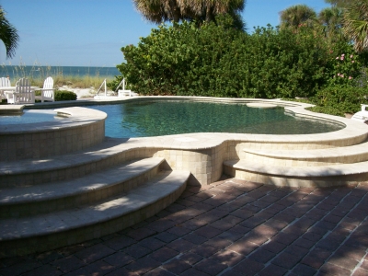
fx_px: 383
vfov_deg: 39.7
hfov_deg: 51.4
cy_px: 138
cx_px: 184
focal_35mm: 36
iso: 80
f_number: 4.8
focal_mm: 6
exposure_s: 1/613
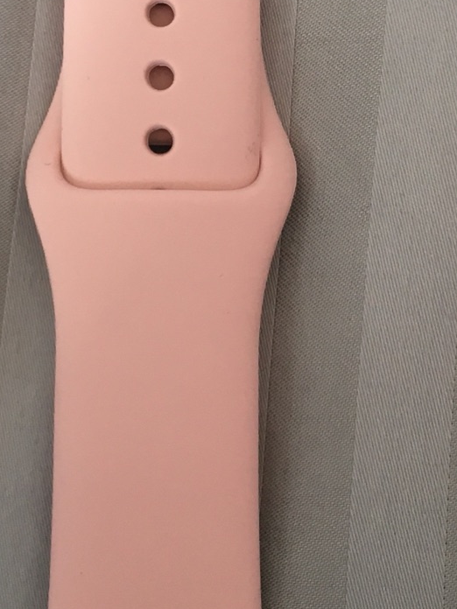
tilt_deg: -79.5
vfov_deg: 23.8
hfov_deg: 18.4
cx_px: 189
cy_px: 72
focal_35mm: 80
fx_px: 1408
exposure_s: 1/33
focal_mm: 4.15
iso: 80
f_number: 2.2
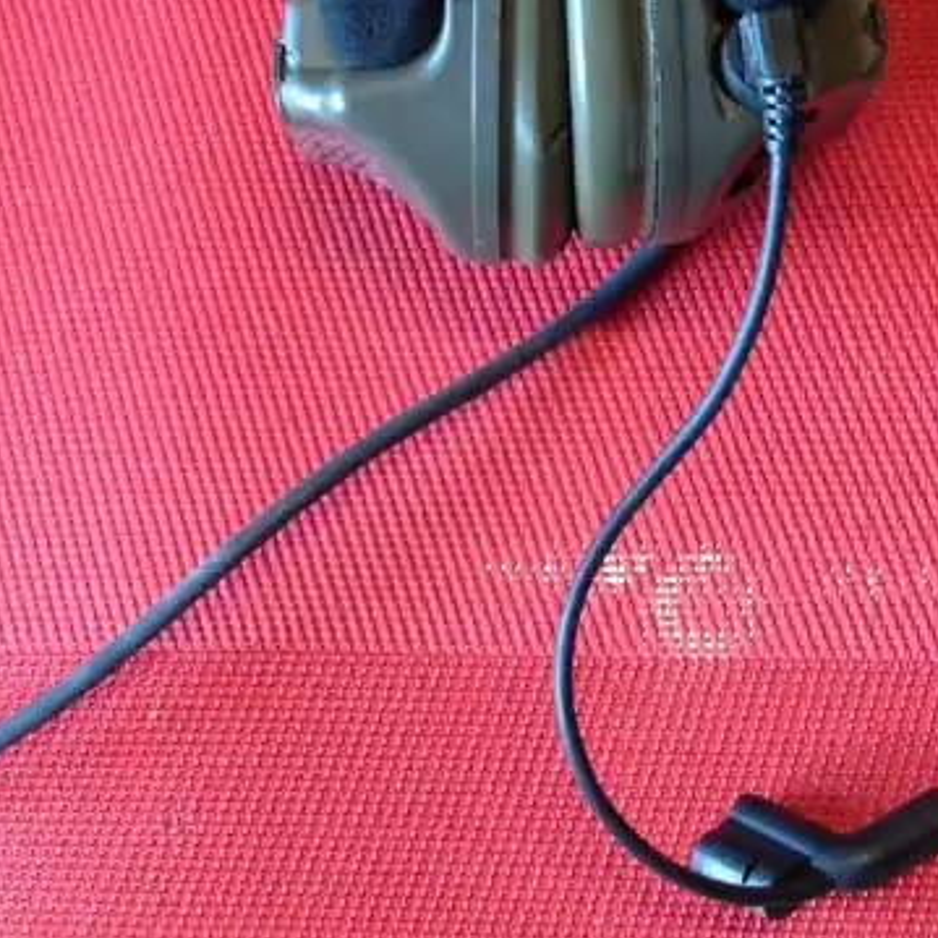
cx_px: 355
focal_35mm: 86
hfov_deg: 20.1
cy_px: 10
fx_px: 2637
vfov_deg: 19.6
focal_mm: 4.28
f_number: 2.4
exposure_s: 1/15
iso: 80
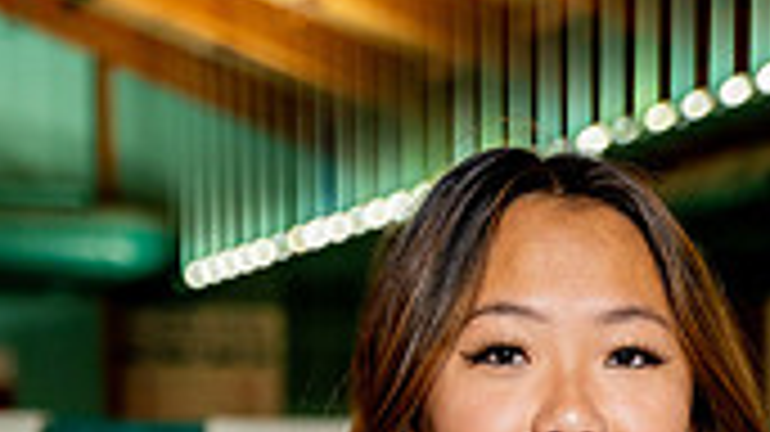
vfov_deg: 6.1
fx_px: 3939
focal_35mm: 193
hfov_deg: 11.2
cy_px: 986
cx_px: 513
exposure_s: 1/250
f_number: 4
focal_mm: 70
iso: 1600
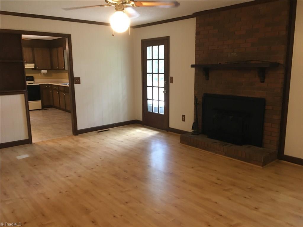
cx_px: 152
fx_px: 254
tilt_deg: -9.7
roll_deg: +0.0
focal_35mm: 29
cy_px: 114
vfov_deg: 48.2
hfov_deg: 61.7
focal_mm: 4.15
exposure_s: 1/24
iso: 200
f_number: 2.2
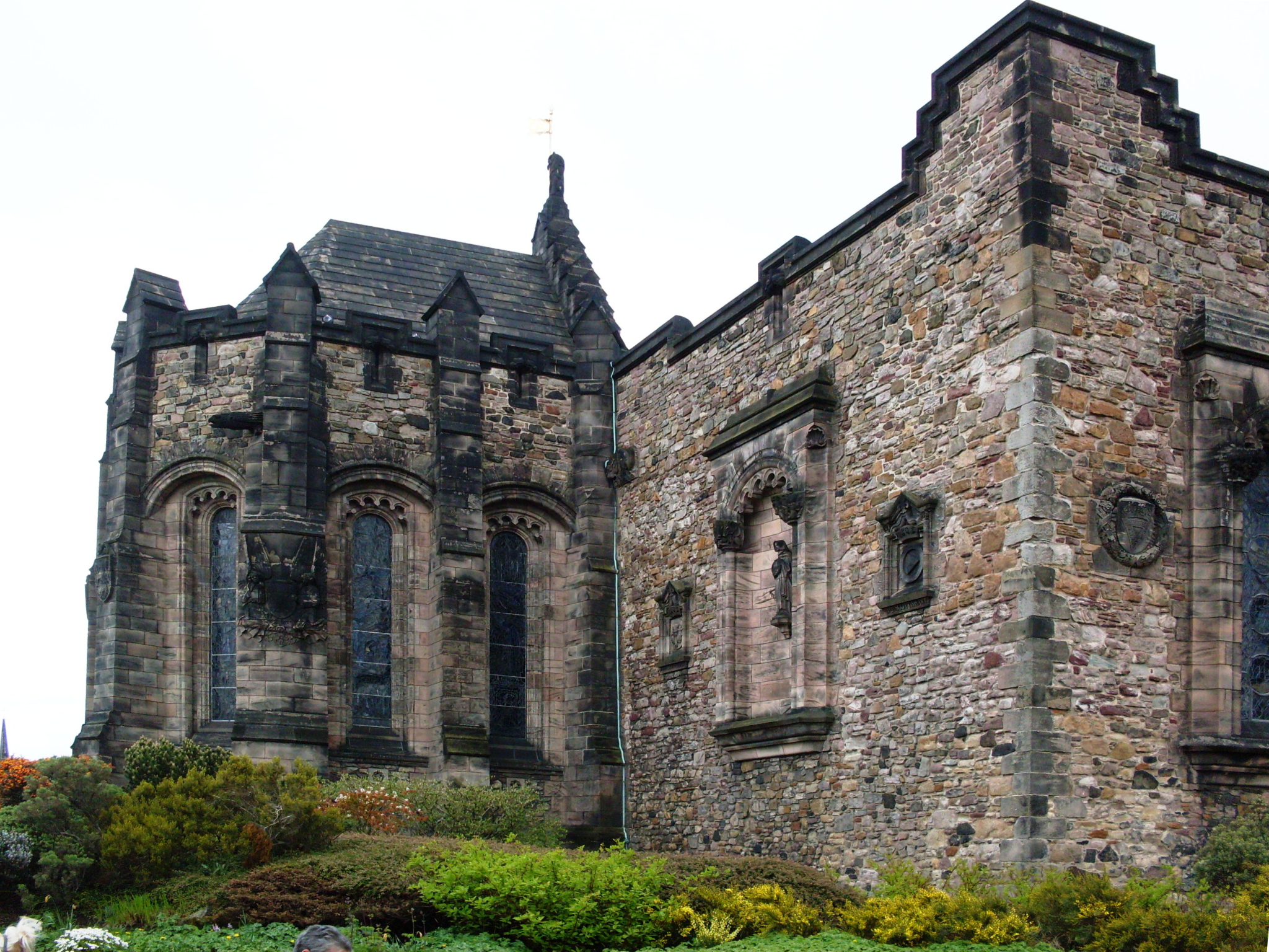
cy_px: 476
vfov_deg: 37.7
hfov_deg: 49.0
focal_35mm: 38
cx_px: 634
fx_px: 1393
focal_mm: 6.3
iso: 80
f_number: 2.8
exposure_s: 1/350
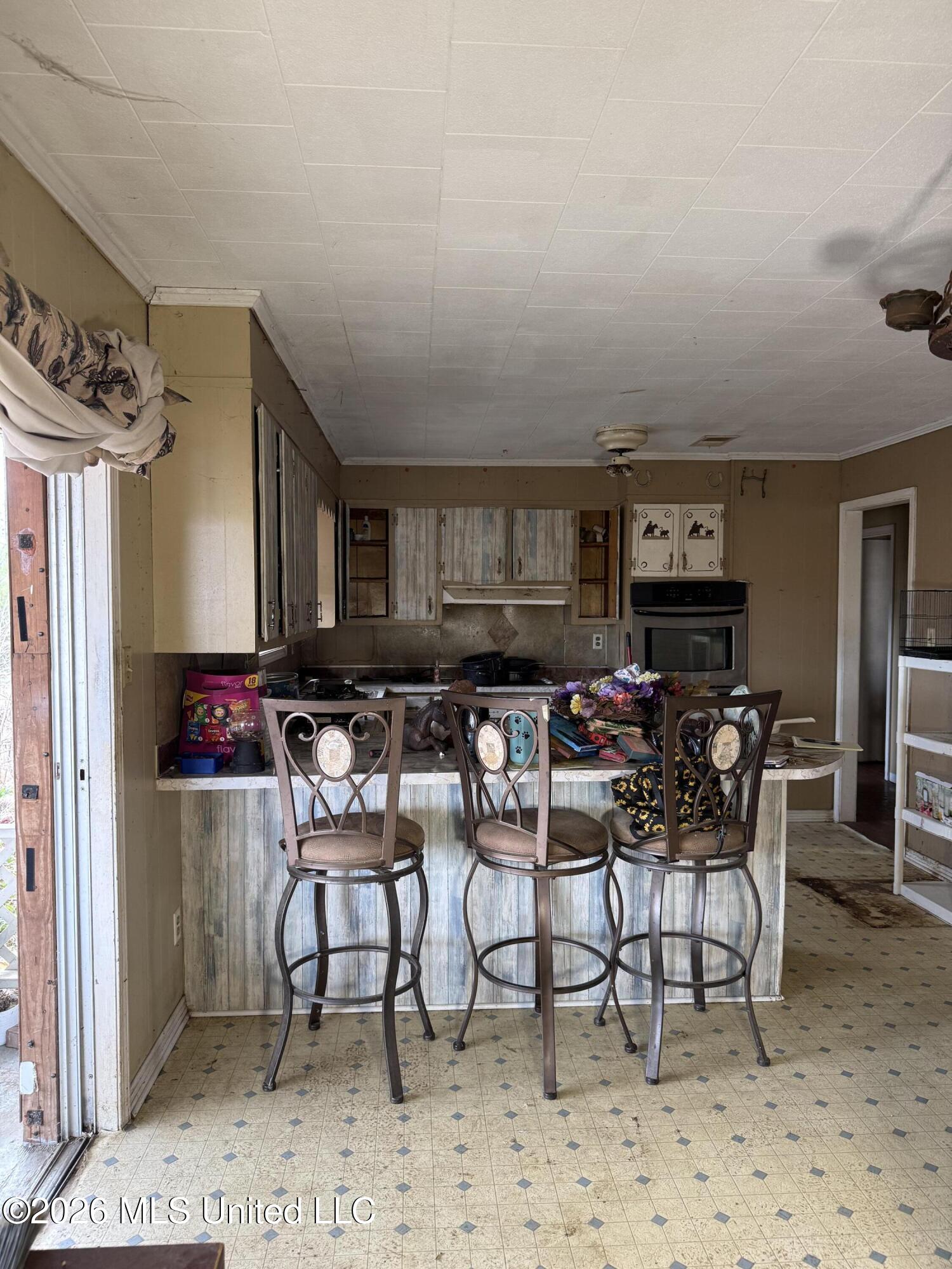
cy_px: 634
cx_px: 476
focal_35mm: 24
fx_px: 880
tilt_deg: -1.5
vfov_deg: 71.6
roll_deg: -1.2
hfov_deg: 56.8
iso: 200
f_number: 1.78
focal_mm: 6.76
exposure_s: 1/111
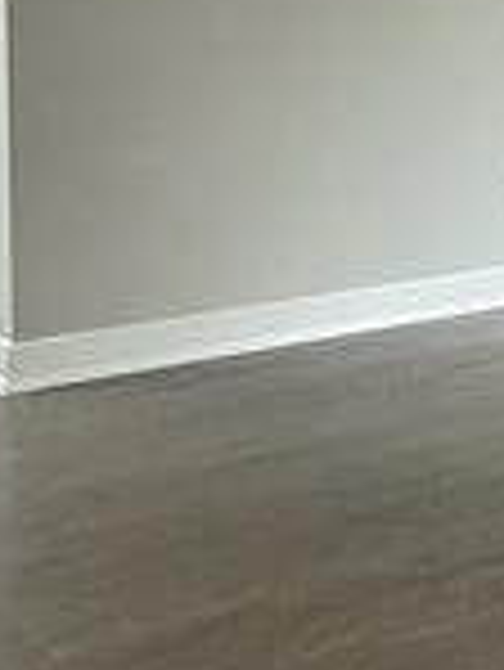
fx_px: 1396
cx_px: 958
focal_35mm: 72
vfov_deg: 25.7
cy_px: 4
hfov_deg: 16.4
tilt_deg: +0.3
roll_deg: -0.6
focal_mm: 2.22
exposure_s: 1/120
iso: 320
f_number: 2.2
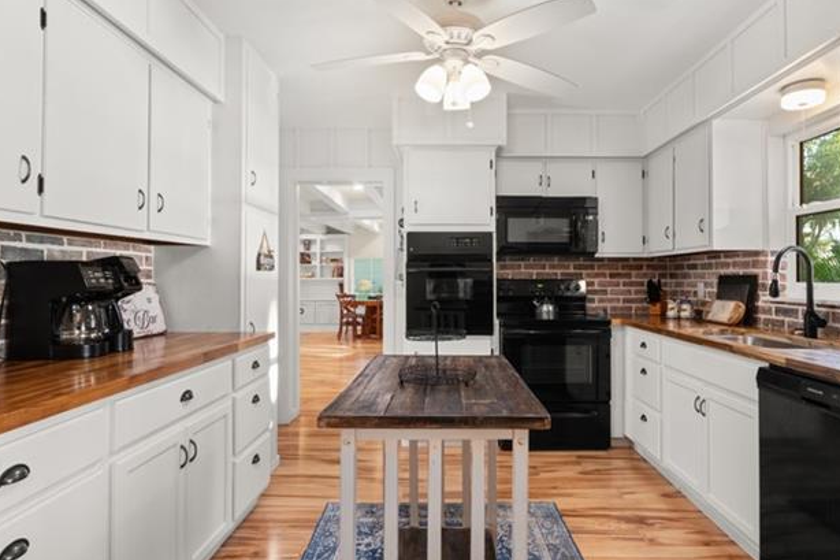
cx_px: 464
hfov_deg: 83.7
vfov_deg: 61.9
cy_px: 286
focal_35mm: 20
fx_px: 467
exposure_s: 1/2
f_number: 11
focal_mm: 12
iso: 100
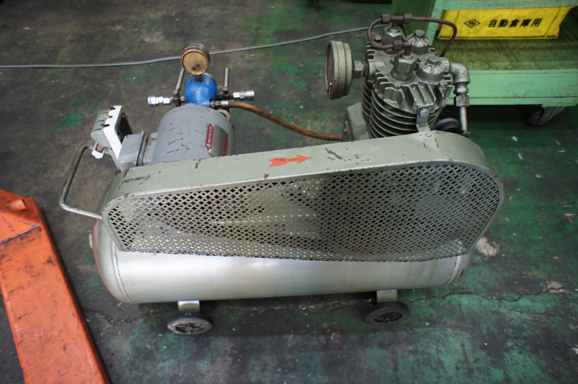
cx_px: 289
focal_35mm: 24
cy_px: 192
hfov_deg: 73.8
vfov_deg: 53.0
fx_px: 385
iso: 320
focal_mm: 16
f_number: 2.8
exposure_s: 1/30
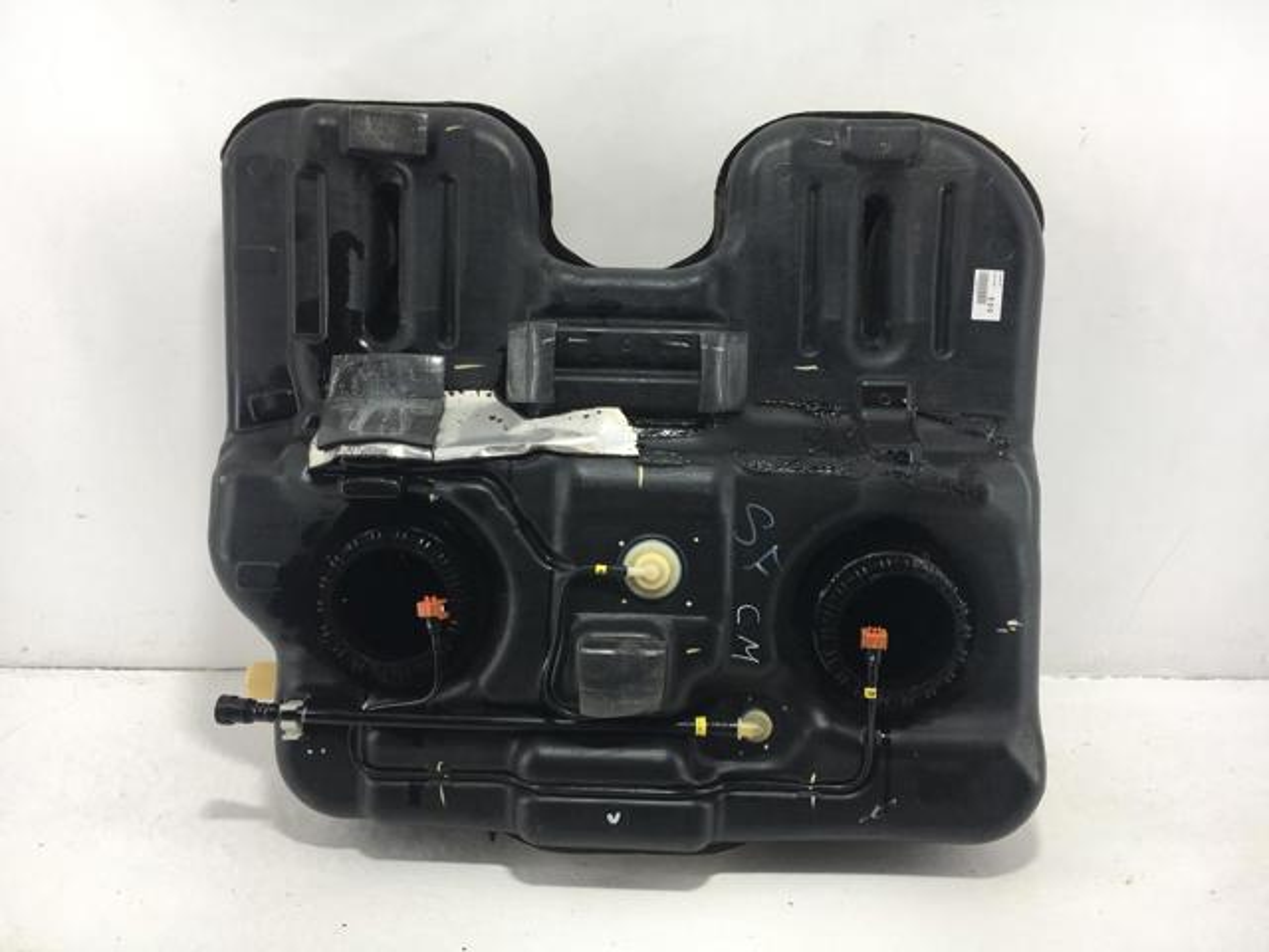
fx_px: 1063
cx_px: 634
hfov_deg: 61.7
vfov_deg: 48.2
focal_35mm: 29
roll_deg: -1.1
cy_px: 476
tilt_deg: -20.7
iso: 25
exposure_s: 1/215
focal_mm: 4.15
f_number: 2.2
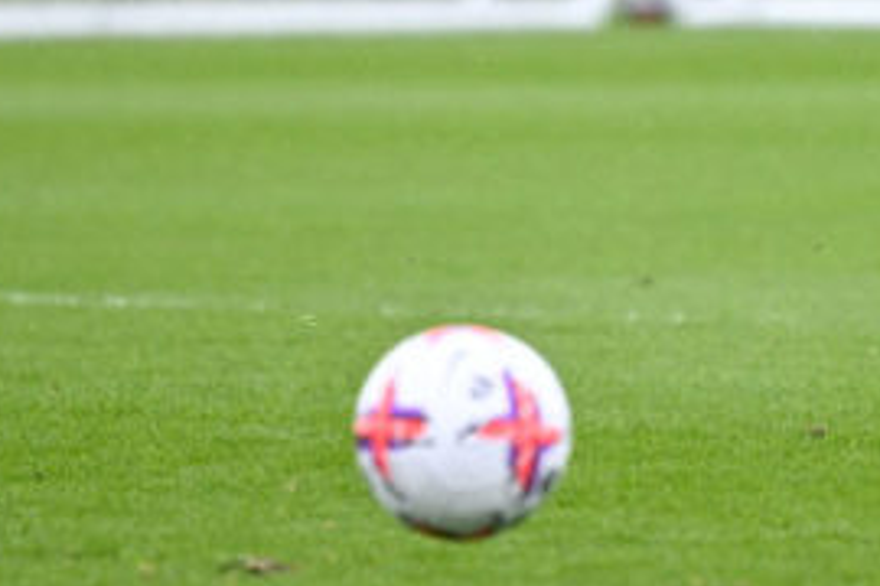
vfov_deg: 2.7
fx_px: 12221
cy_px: -179
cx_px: 1199
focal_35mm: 500
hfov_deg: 4.1
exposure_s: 1/2500
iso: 800
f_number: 2.8
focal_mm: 180
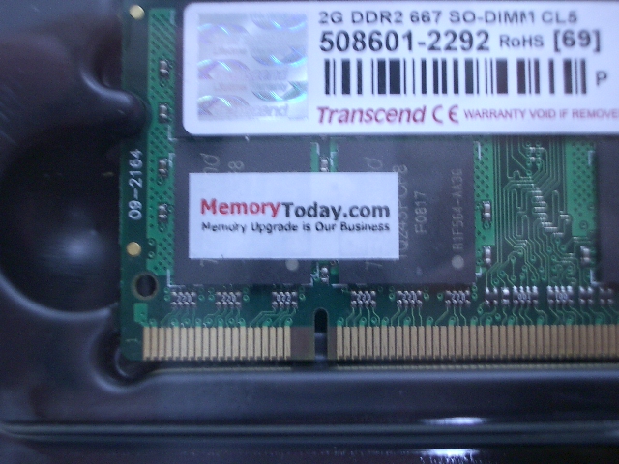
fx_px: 1109
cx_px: 310
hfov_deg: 31.2
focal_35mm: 62
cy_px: 232
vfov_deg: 23.7
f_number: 3.5
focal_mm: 10.2
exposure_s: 1/15
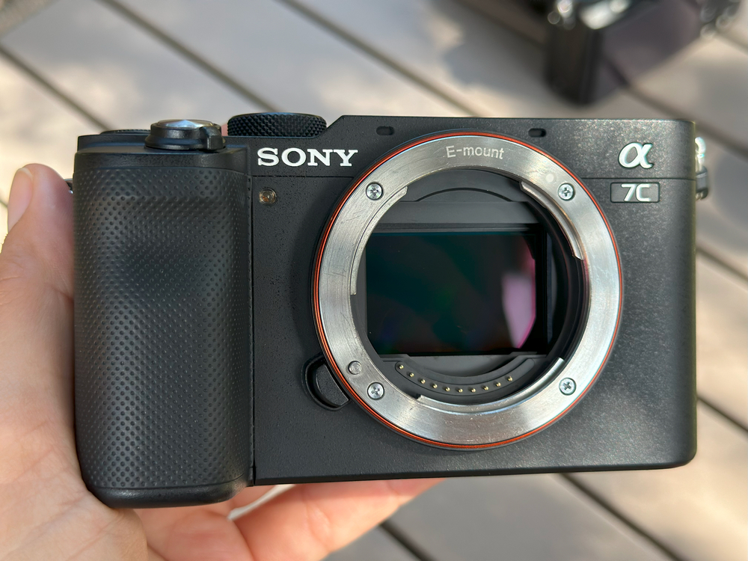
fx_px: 1037
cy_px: 280
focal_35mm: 48
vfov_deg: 30.3
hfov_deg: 39.7
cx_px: 374
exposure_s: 1/538
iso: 80
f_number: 1.78
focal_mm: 6.86
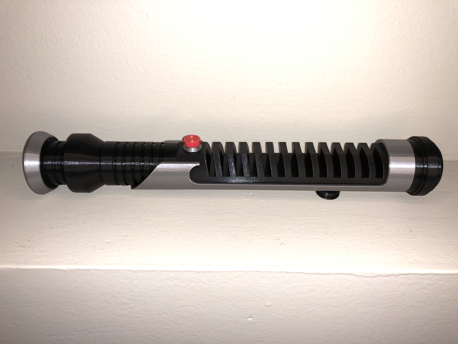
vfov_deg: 49.7
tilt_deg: -32.2
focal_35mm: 28
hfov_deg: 63.4
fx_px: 370
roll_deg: +0.1
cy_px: 172
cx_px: 229
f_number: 1.8
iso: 20
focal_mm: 4
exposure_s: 1/120
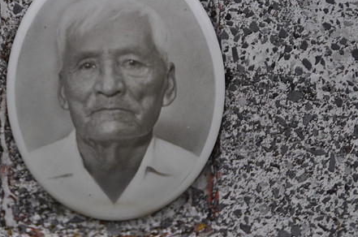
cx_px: 123
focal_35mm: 158
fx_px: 1568
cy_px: 88
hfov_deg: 13.0
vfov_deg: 8.6
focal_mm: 80
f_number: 5.6
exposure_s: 1/400
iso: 400
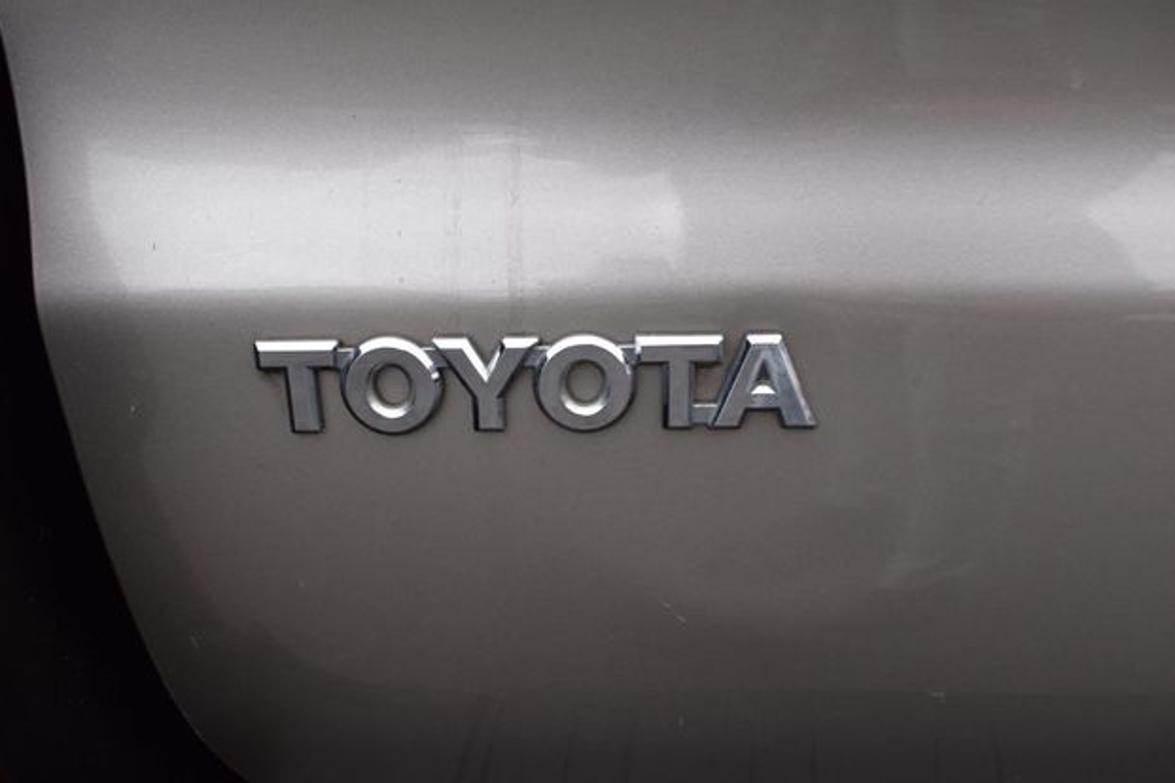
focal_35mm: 36
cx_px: 583
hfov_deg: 53.8
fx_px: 1159
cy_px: 399
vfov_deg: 37.3
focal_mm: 23
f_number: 8
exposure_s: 1/60
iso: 400
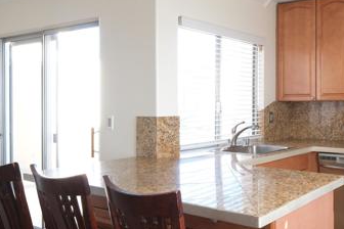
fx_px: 382
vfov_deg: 33.4
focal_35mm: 40
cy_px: 108
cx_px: 291
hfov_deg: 45.2
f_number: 8
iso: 400
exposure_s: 1/15
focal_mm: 13.8
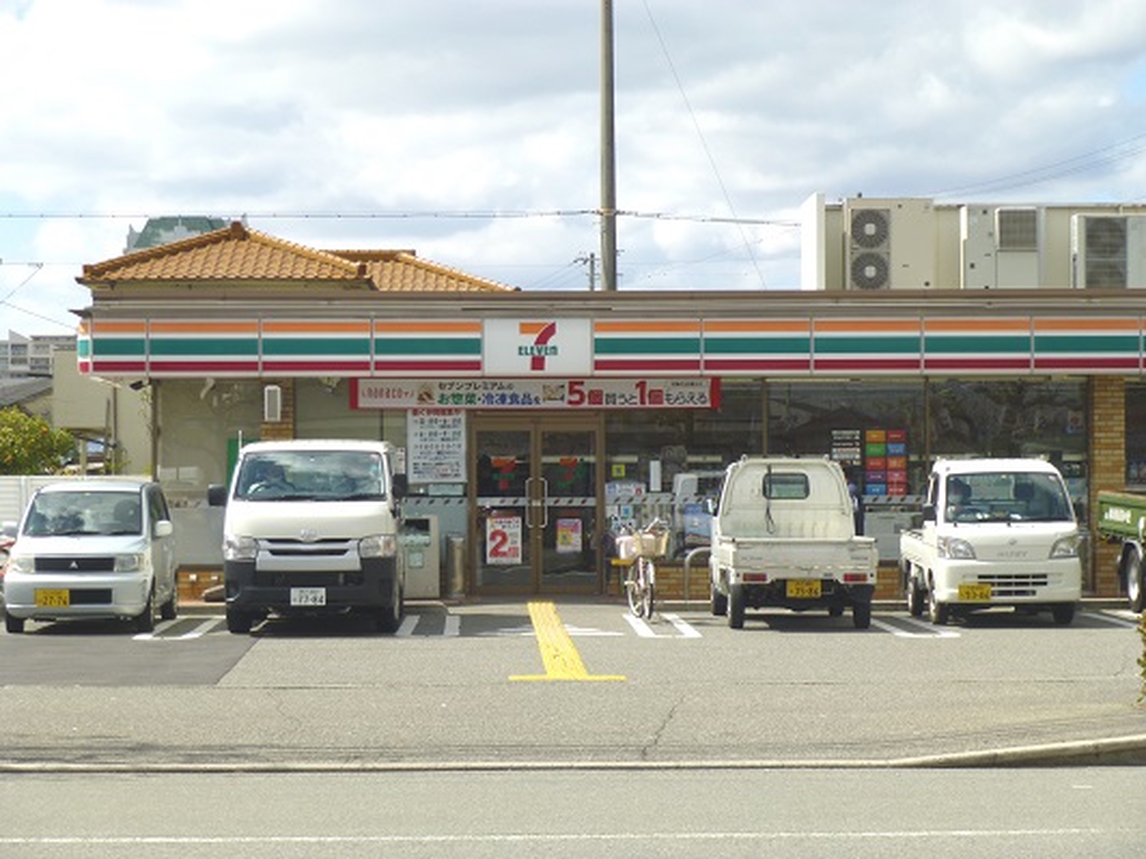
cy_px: 430
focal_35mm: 86
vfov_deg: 17.2
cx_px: 573
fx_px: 2847
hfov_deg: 22.8
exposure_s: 1/640
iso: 100
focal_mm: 15.3
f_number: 5
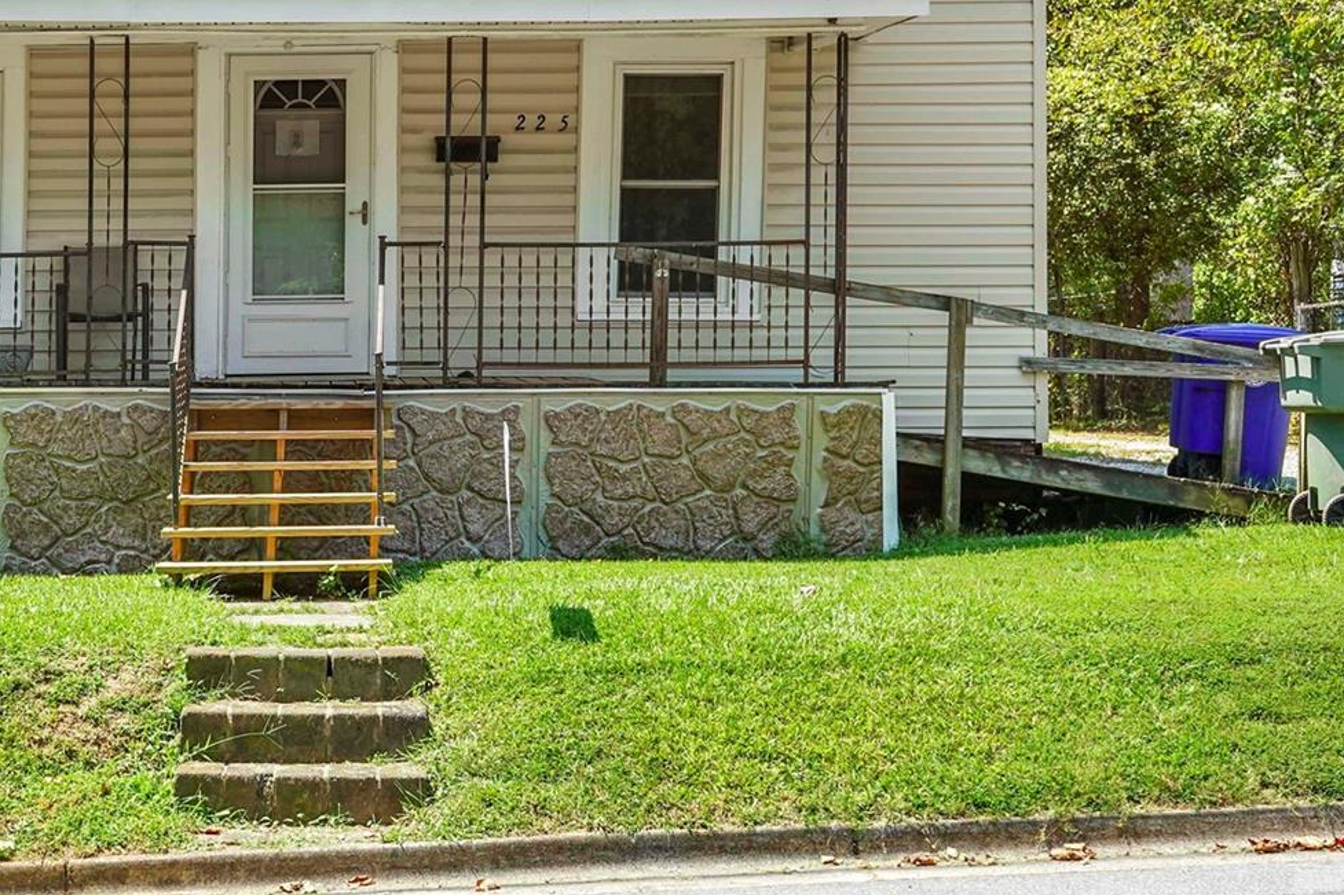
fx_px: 2426
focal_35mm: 65
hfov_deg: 30.5
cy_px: 190
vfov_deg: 20.7
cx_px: 338
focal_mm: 31
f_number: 8
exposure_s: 1/125
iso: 100
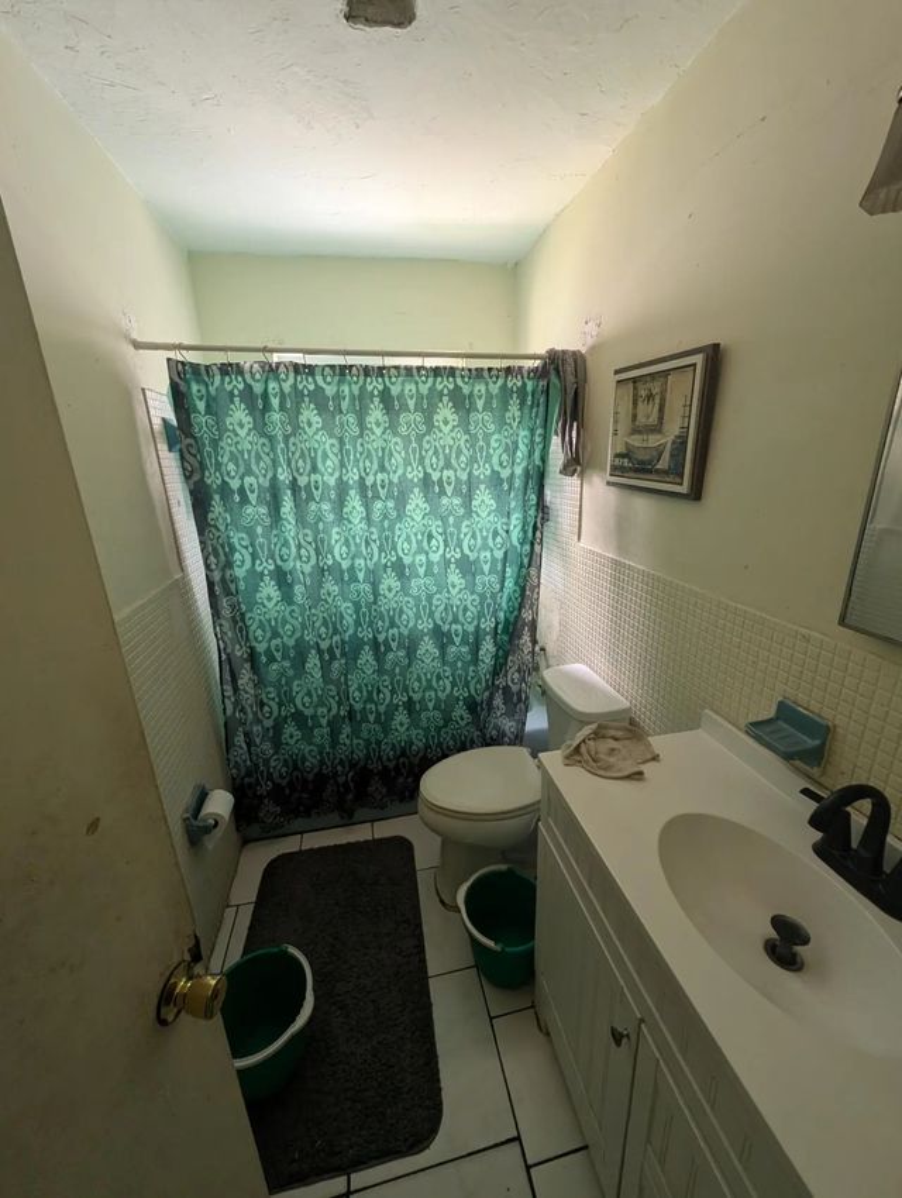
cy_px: 599
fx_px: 416
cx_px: 451
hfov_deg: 94.6
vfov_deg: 110.5
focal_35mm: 12
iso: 221
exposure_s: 1/62.3
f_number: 1.7
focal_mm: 2.02
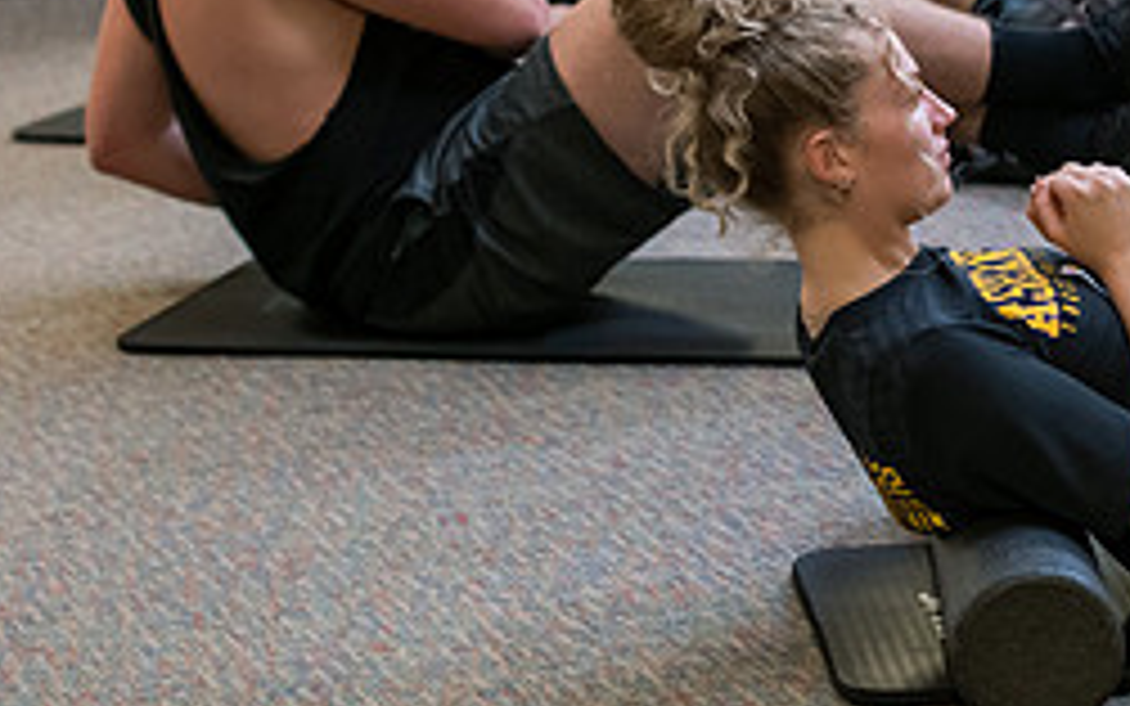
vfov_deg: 7.9
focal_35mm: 165
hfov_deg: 12.6
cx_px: 950
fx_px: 5083
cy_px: 79
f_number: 3.2
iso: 1600
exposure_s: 1/200
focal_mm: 70
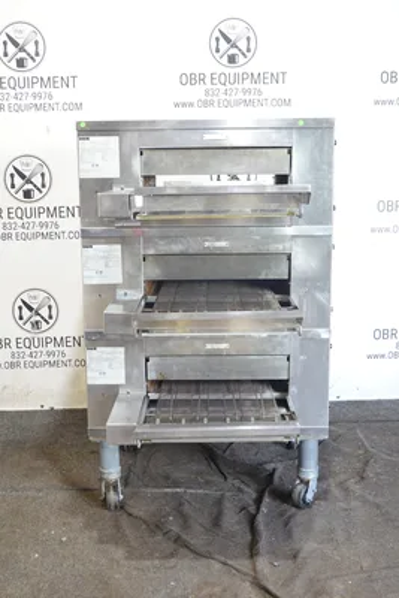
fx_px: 731
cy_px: 299
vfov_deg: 44.5
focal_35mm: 44
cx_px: 200
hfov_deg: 30.5
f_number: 4
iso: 400
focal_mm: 16.21
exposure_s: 1/10
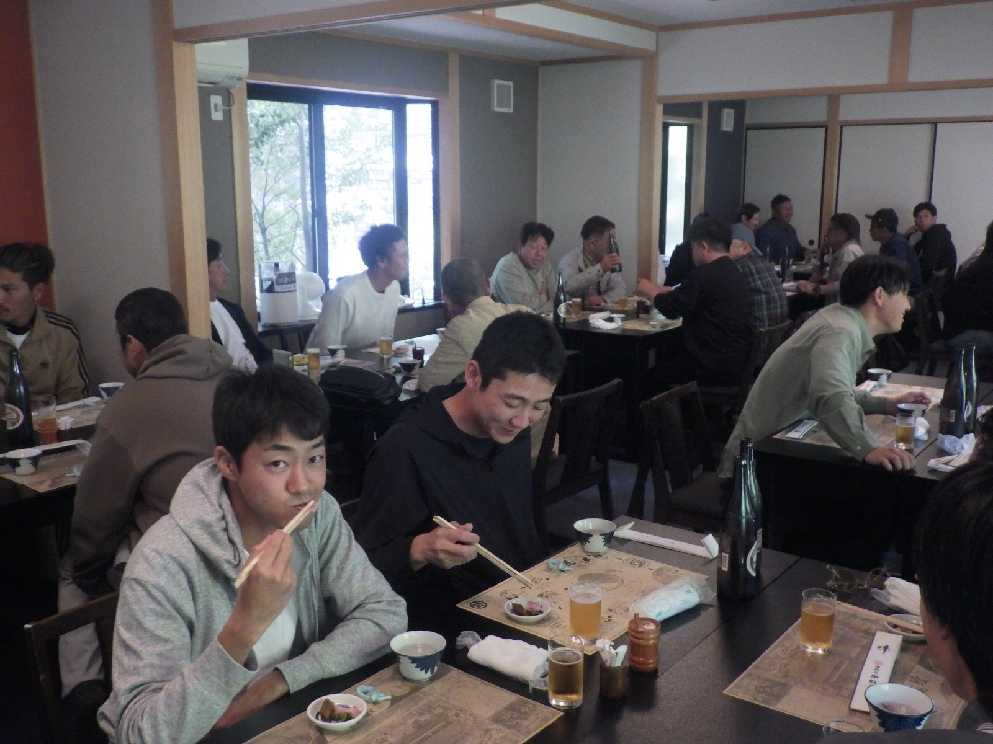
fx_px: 975
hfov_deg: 54.0
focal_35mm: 34
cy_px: 372
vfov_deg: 41.8
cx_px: 496
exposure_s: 1/60
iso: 800
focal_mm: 6.1
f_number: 3.8
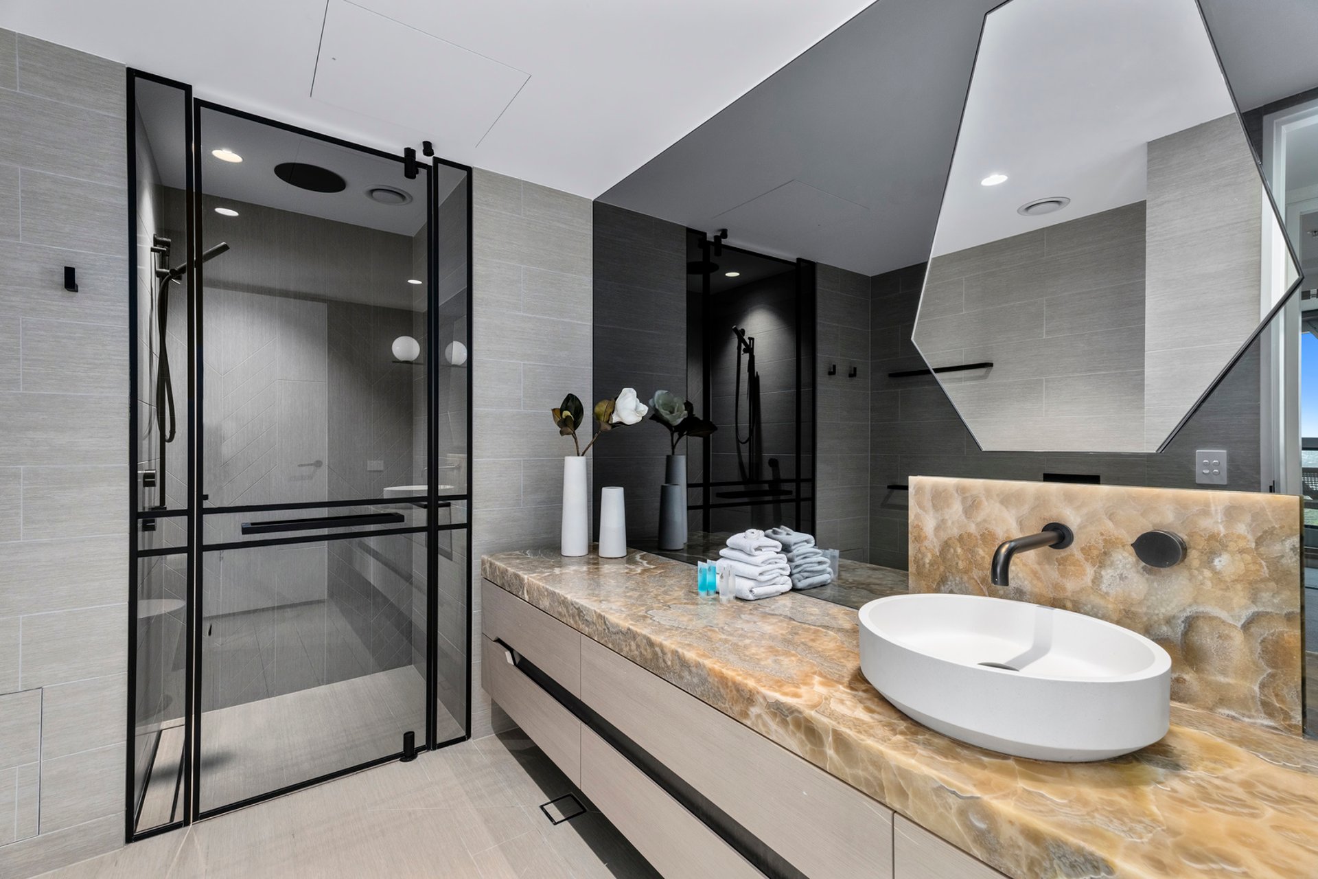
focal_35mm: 16
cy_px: 440
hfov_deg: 96.7
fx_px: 586
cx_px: 659
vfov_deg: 73.7
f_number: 9
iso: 320
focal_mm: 16
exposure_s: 1/4
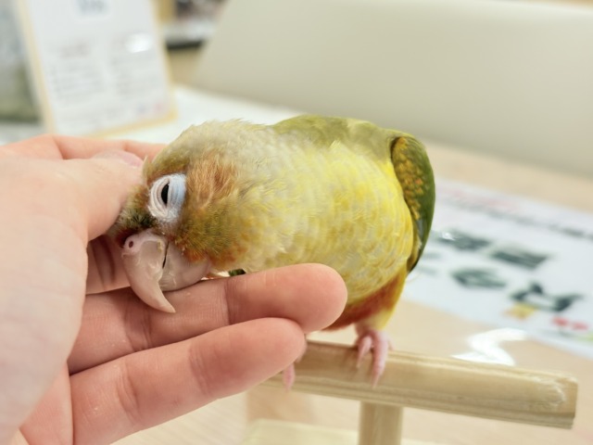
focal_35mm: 52
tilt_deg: -18.2
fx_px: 891
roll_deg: -2.3
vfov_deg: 28.0
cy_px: 222
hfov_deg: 36.8
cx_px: 296
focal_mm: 5.96
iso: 80
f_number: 1.6
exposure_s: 1/100
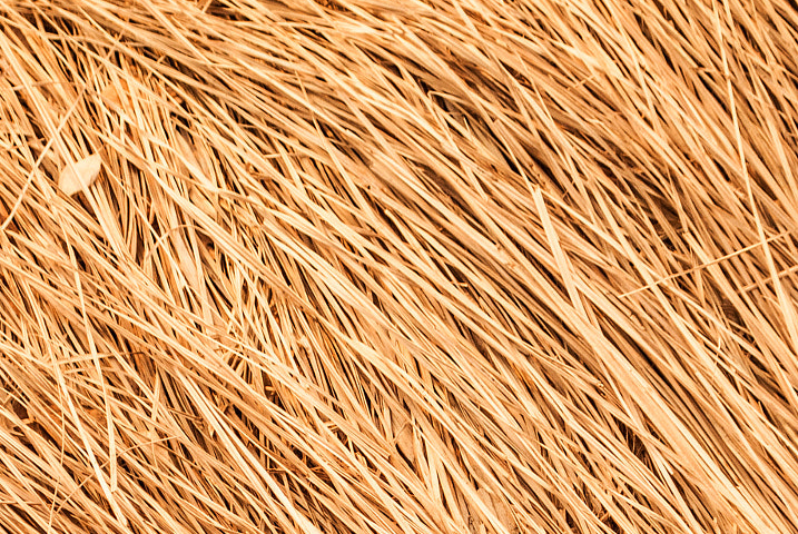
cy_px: 537
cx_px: 516
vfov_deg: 7.4
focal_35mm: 184
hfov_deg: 11.1
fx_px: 4086
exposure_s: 1/320
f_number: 5.6
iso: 200
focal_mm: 55
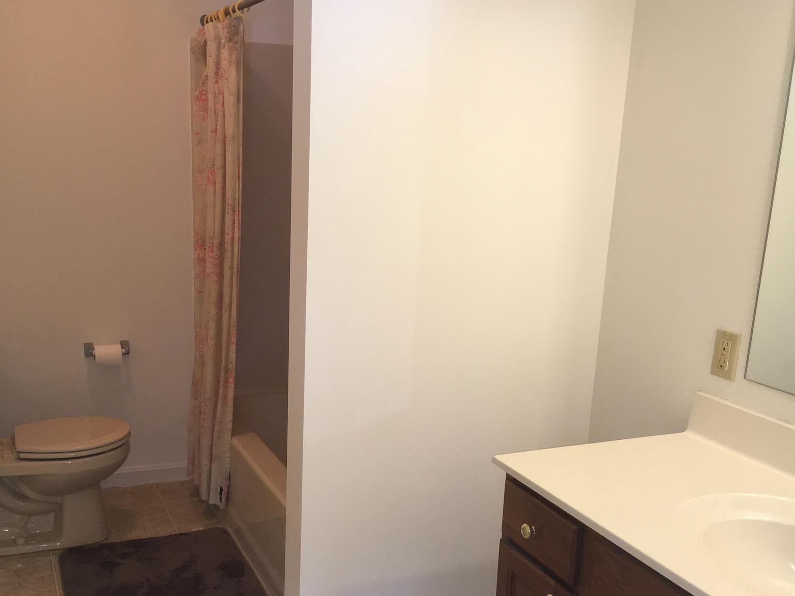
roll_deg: -1.7
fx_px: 873
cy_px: 362
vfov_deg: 37.5
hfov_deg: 48.8
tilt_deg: -15.6
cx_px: 331
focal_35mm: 38
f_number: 2.2
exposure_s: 1/33
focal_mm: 4.15
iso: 64
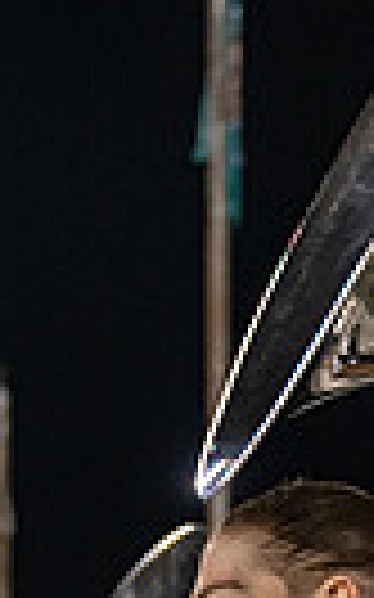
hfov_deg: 7.2
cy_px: 881
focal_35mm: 183
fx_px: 2988
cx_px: 297
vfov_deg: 11.0
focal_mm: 53
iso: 2000
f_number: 3.2
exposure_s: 1/500
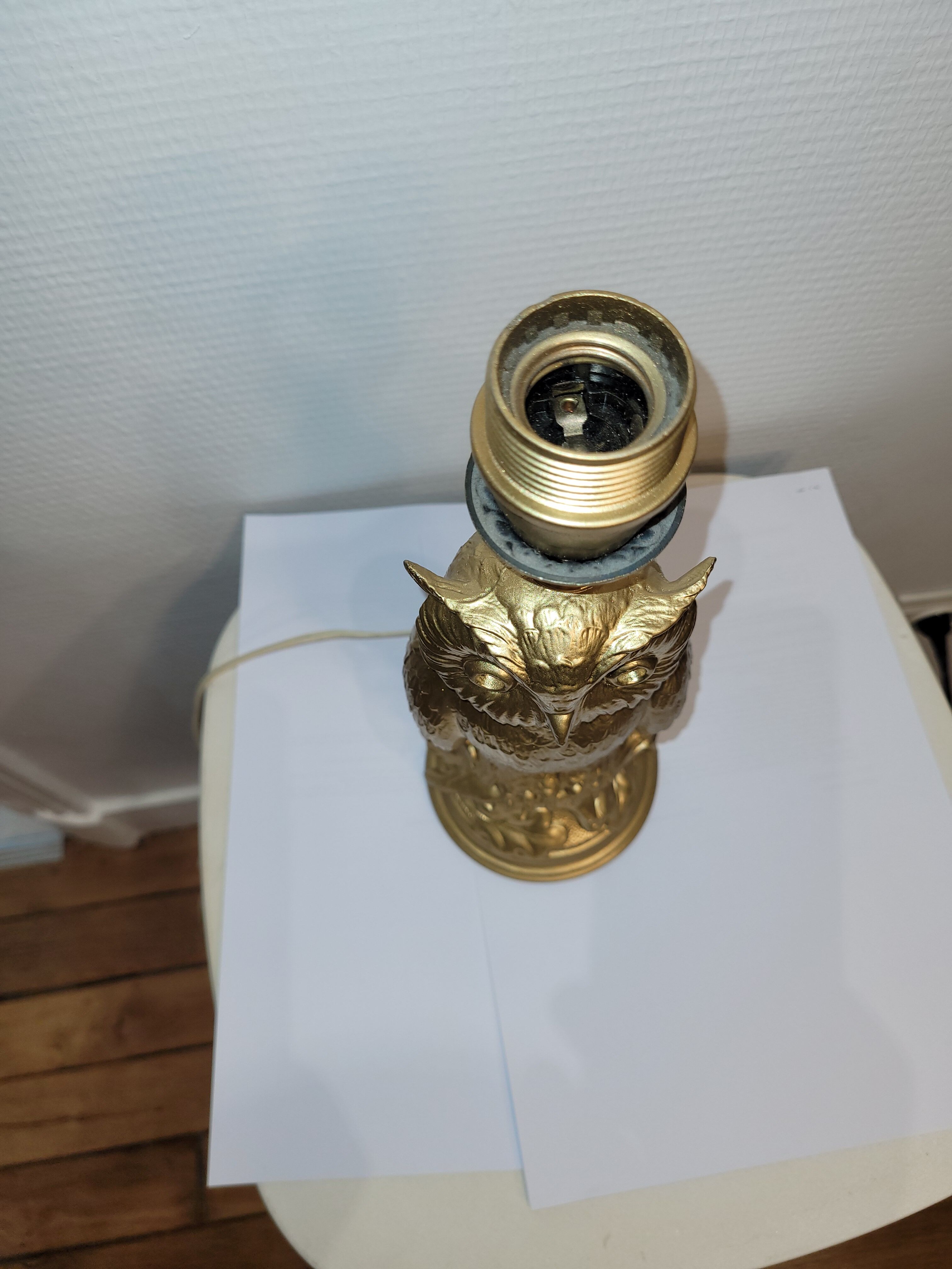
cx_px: 476
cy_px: 634
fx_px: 953
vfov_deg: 67.3
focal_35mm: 26
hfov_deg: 53.1
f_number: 1.8
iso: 40
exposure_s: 1/101
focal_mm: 5.4
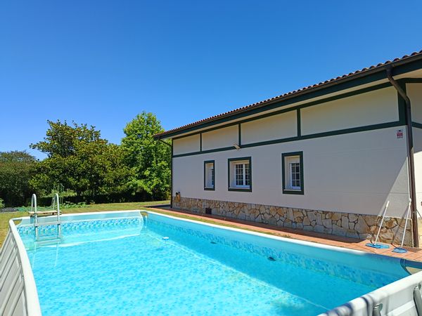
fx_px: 293
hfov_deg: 71.6
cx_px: 211
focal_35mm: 24
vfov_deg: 56.8
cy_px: 158
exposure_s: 1/481
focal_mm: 5.24
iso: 50
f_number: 1.7
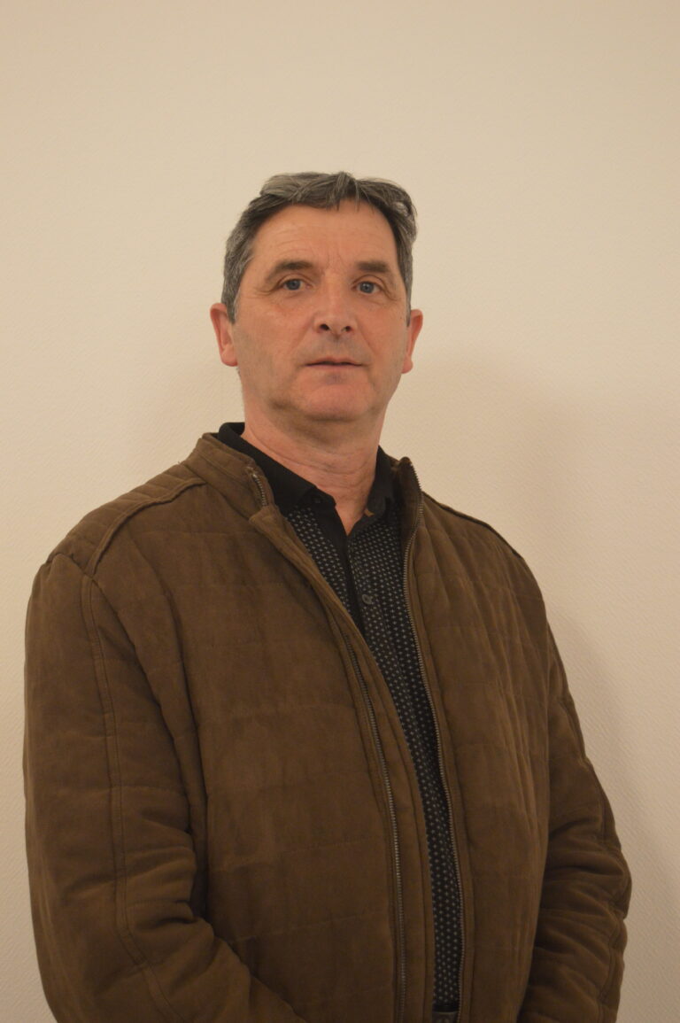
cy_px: 512
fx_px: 1533
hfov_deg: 25.0
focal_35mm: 54
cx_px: 340
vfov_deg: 36.9
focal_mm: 36
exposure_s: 1/60
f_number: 4.8
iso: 1600
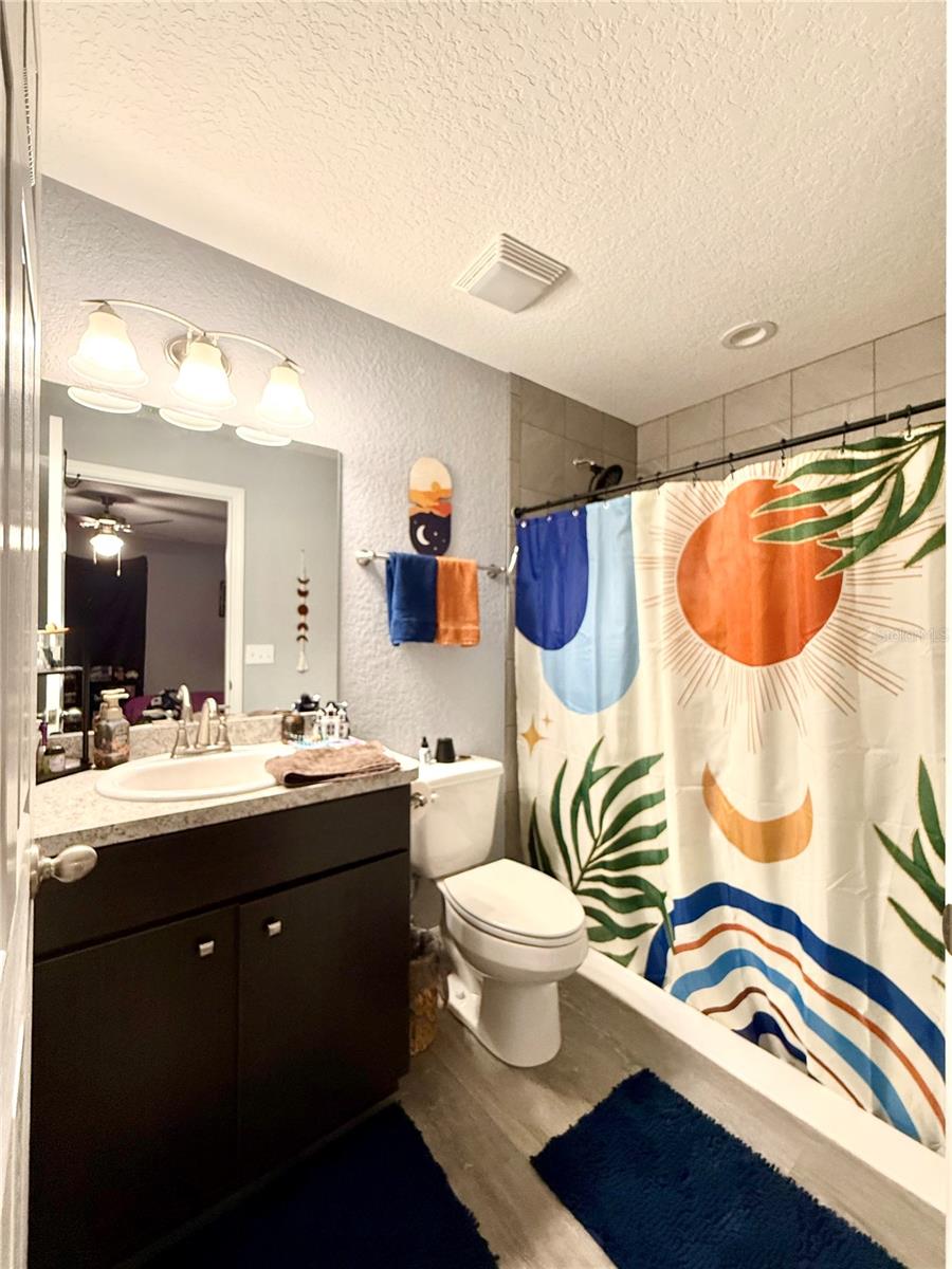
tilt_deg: +0.9
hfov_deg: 85.7
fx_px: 513
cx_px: 476
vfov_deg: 102.1
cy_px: 634
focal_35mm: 14
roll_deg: +0.5
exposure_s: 1/60
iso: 320
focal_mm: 2.22
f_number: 2.2
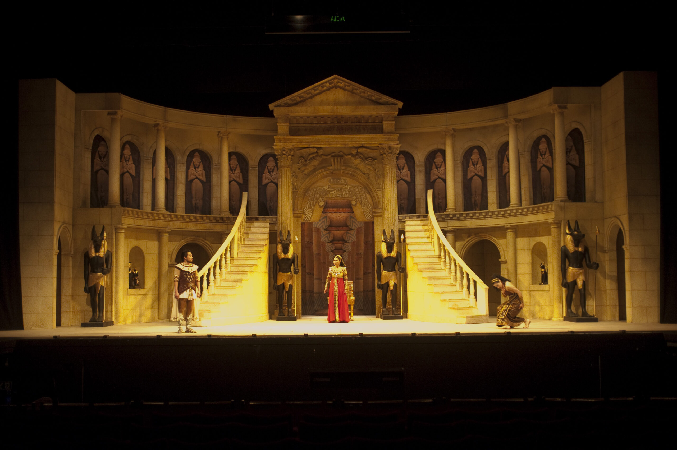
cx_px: 338
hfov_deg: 44.5
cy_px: 225
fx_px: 827
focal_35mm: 44
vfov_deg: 30.5
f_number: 2.8
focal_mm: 44
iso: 4000
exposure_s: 1/160
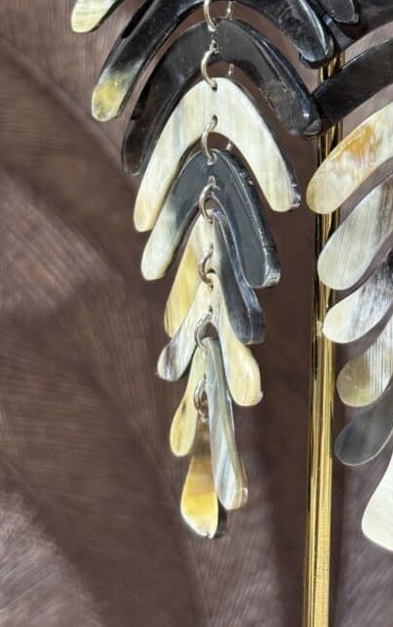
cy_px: 130
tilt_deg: -4.2
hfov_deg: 14.7
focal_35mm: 88
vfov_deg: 23.2
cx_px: 344
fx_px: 1507
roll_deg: -2.9
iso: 50
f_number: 1.6
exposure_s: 1/50
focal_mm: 5.96
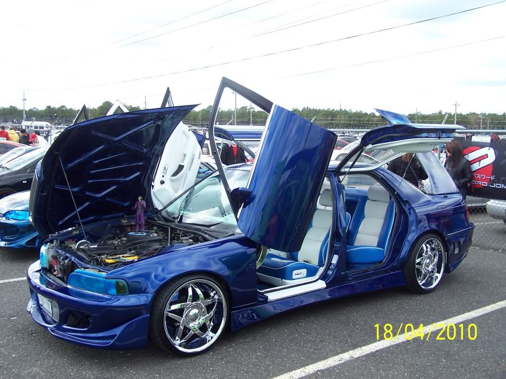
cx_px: 253
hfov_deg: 46.8
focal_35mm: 40
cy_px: 190
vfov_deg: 36.0
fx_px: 585
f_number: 2.8
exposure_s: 1/350
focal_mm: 6.7
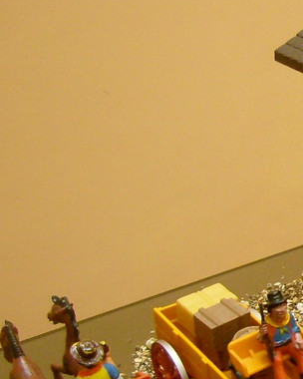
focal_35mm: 96
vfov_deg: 19.8
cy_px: 284
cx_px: 500
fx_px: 1076
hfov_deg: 14.5
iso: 200
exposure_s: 1/30
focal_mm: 5.8
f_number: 2.8
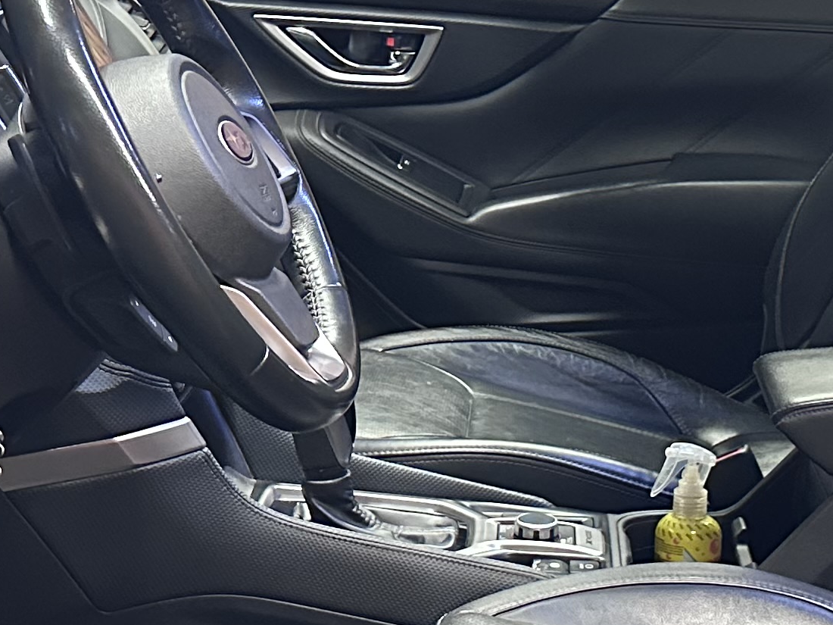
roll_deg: -1.0
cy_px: 267
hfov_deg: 22.2
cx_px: 512
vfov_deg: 16.8
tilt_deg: -11.5
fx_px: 2118
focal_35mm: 88
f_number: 1.78
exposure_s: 1/50
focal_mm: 6.86
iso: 800
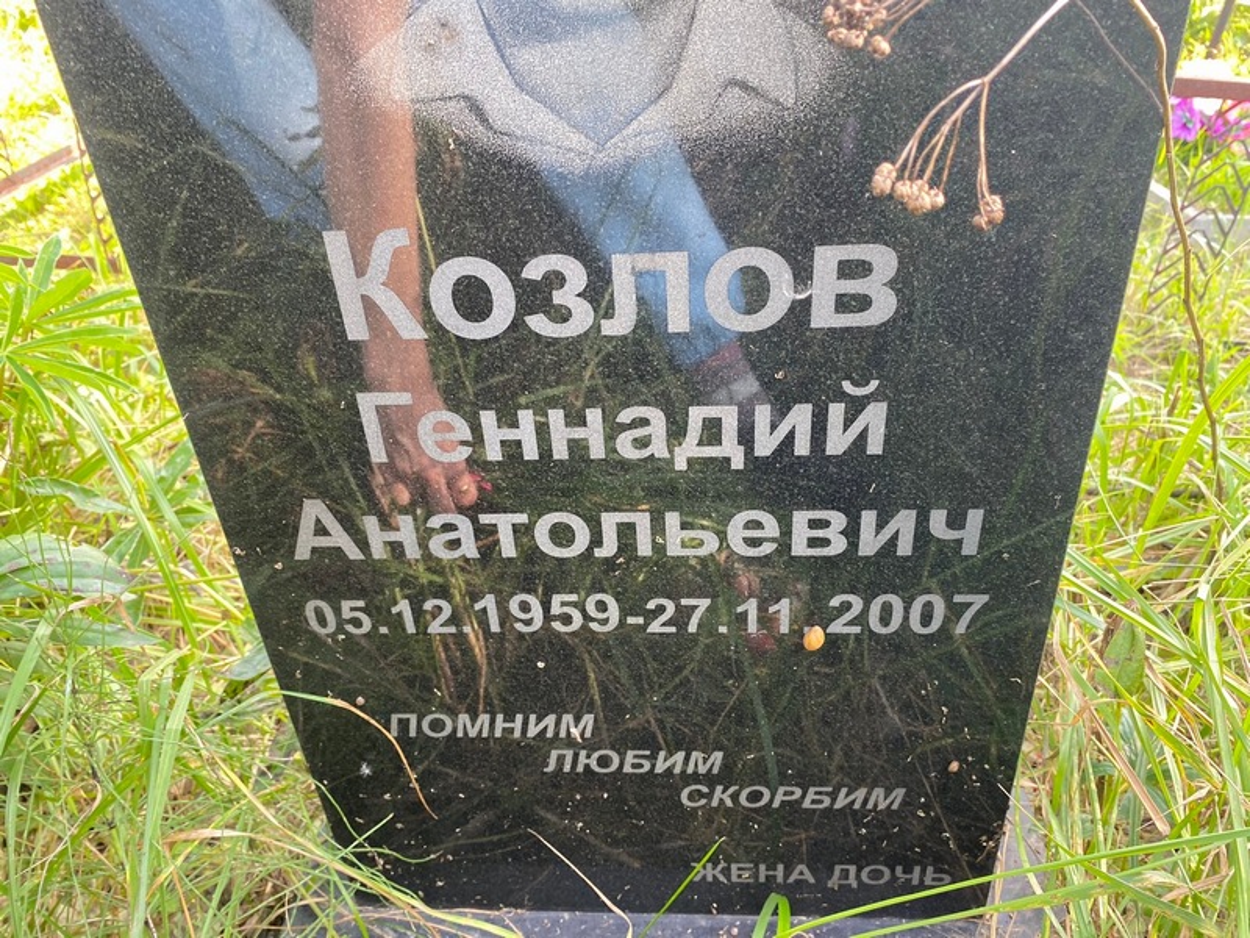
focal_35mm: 26
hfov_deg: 67.3
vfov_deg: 53.1
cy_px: 469
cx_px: 625
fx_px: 939
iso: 100
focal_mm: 4.25
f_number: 1.8
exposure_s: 1/121
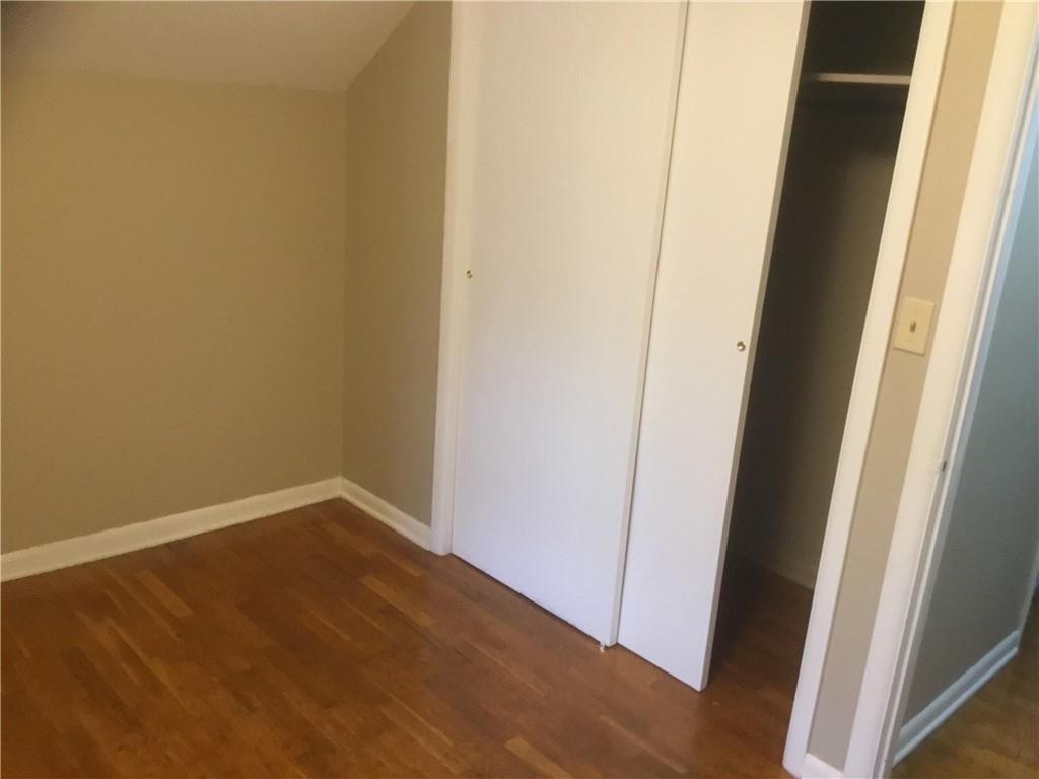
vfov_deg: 45.4
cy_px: 390
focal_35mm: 31
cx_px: 520
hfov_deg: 58.4
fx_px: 930
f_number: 2.4
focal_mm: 3.3
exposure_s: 1/24
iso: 200
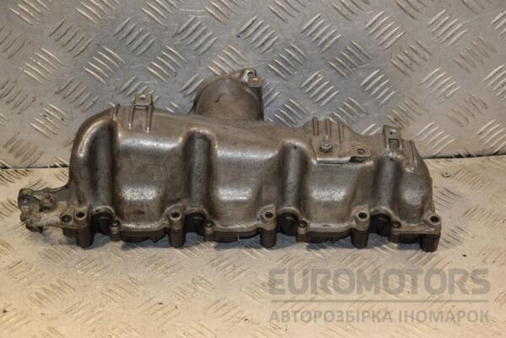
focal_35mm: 75
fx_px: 1054
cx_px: 253
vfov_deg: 18.2
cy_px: 169
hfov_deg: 27.0
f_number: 5.6
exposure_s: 1/200
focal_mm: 50
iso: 800
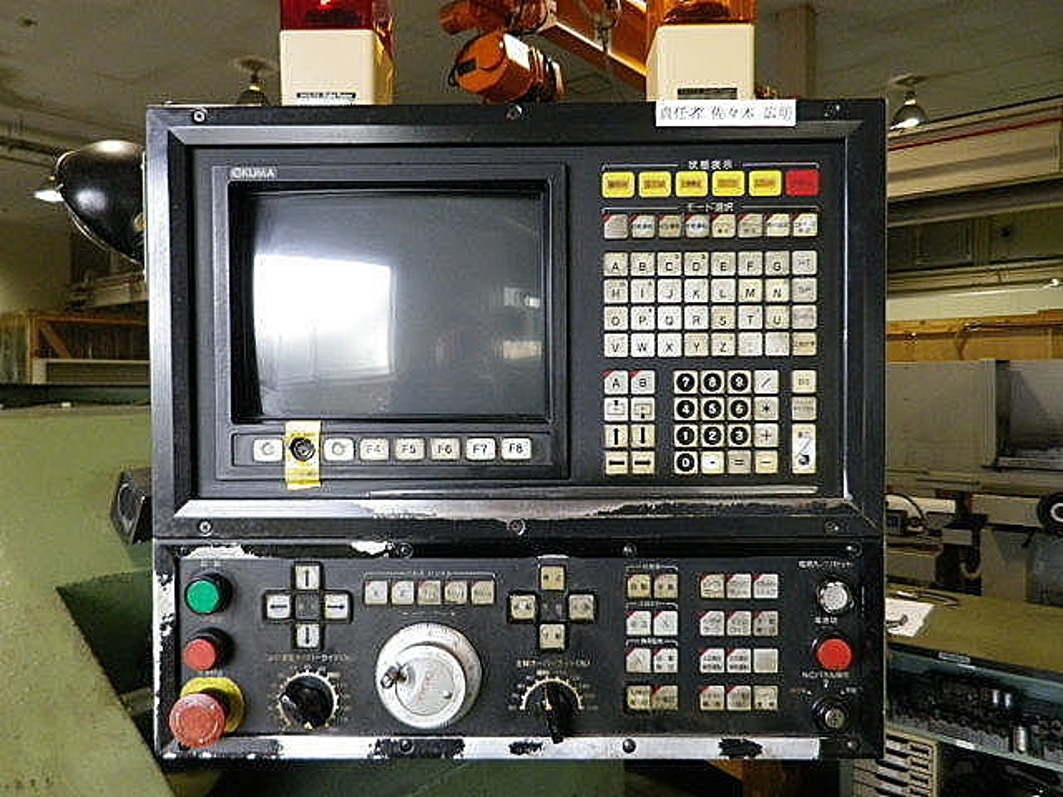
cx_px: 532
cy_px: 398
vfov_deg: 54.9
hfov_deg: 69.4
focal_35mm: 25
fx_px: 768
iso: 250
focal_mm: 4.5
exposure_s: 1/50
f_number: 3.5
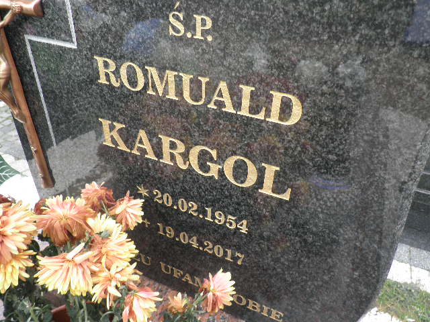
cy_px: 161
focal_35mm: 27
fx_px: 335
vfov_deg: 51.4
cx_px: 215
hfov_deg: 65.3
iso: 125
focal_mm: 5
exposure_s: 1/40
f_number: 3.5
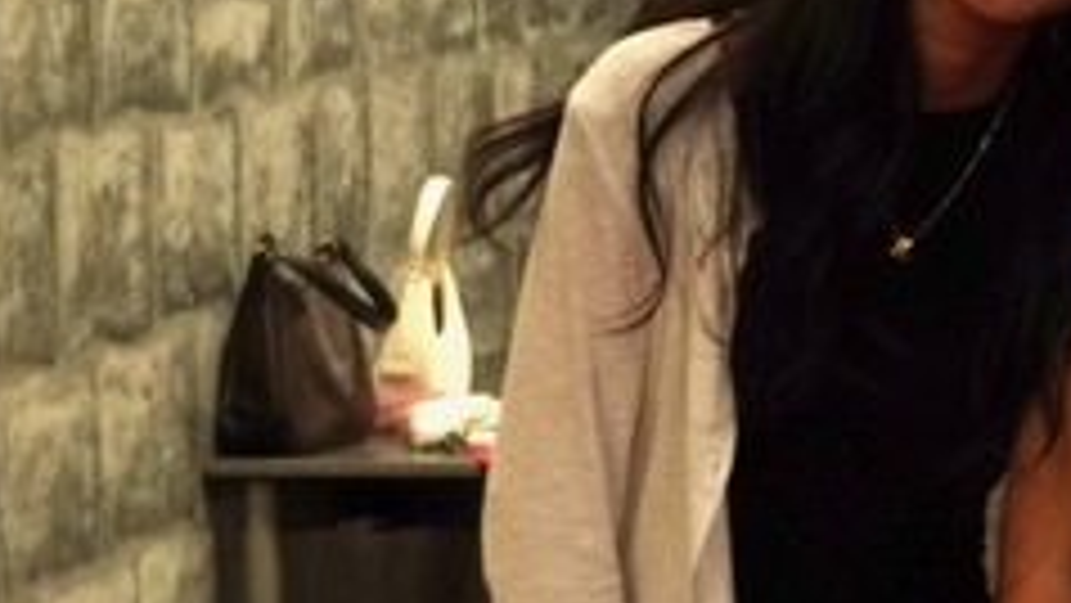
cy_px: 284
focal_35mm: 223
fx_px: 6342
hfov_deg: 9.2
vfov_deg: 5.4
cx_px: 1922
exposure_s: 1/100
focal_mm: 33
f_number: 4.5
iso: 640
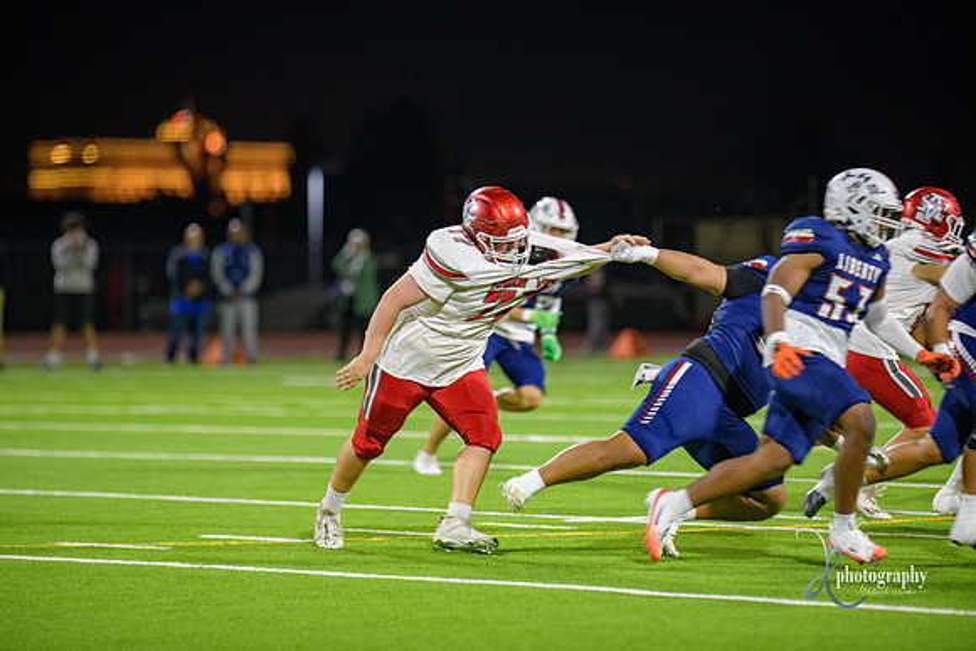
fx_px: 6779
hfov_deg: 8.2
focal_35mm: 250
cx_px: 488
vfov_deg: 5.5
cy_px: 326
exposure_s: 1/250
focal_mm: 250
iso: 1250
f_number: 2.8
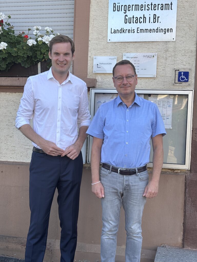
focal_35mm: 52
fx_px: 395
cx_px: 98
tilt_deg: -1.4
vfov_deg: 36.8
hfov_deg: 28.0
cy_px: 131
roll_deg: -1.8
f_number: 1.6
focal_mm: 5.96
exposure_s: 1/456
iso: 32
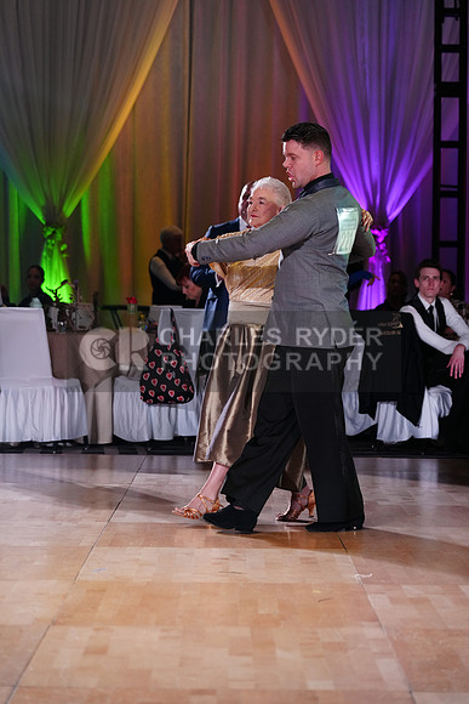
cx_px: 234
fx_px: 2050
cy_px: 352
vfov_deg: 19.5
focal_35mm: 105
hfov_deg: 13.0
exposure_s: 1/400
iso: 2500
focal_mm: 105
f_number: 4
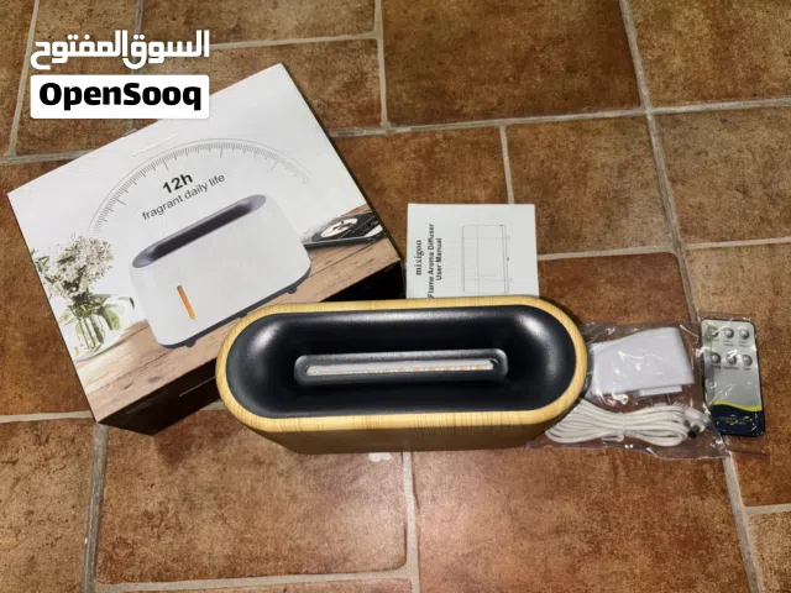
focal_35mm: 26
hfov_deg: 67.3
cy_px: 296
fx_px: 594
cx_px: 396
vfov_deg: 53.1
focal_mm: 5.96
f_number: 1.6
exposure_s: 1/58
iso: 64
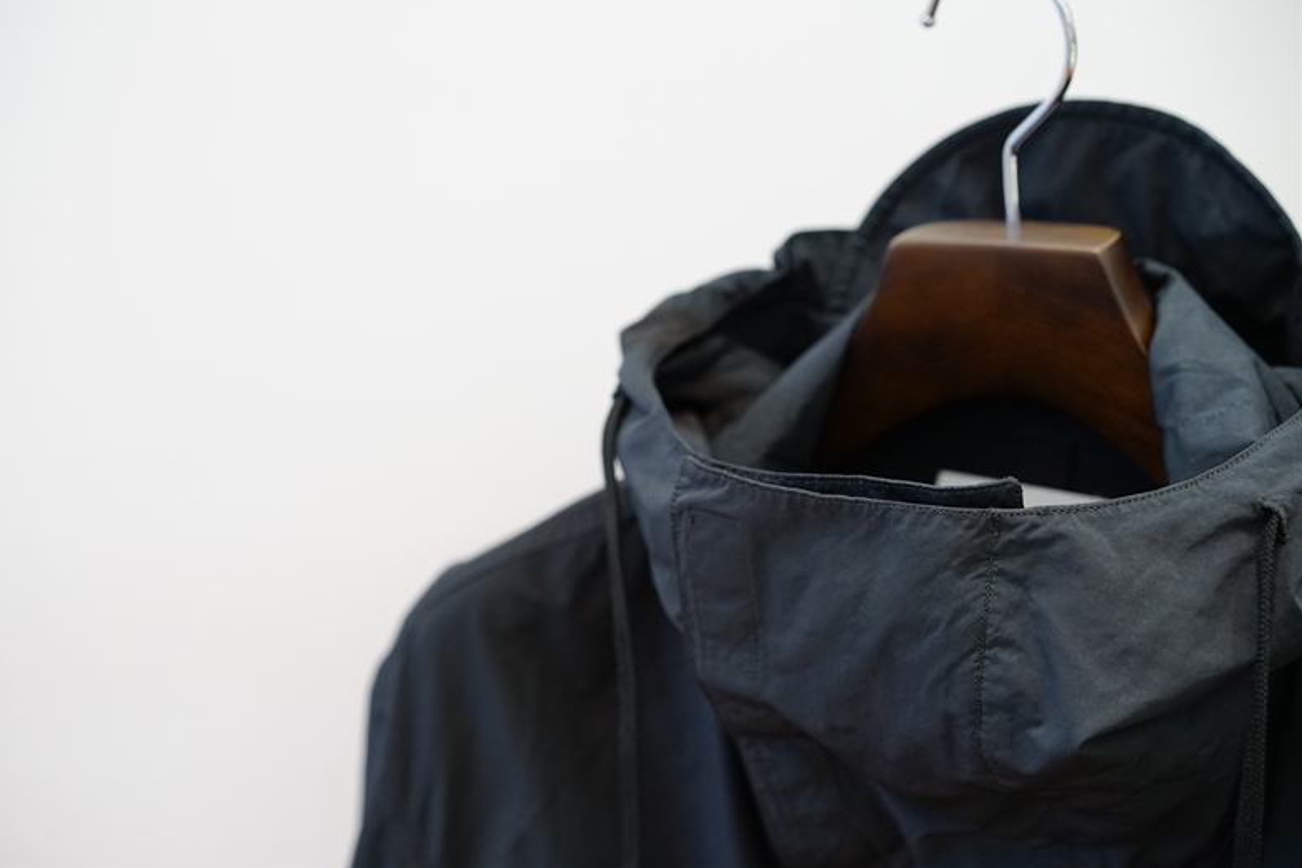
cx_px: 641
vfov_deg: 24.2
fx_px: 2025
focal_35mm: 56
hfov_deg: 35.6
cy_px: 430
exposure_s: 1/60
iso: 1250
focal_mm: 55
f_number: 4
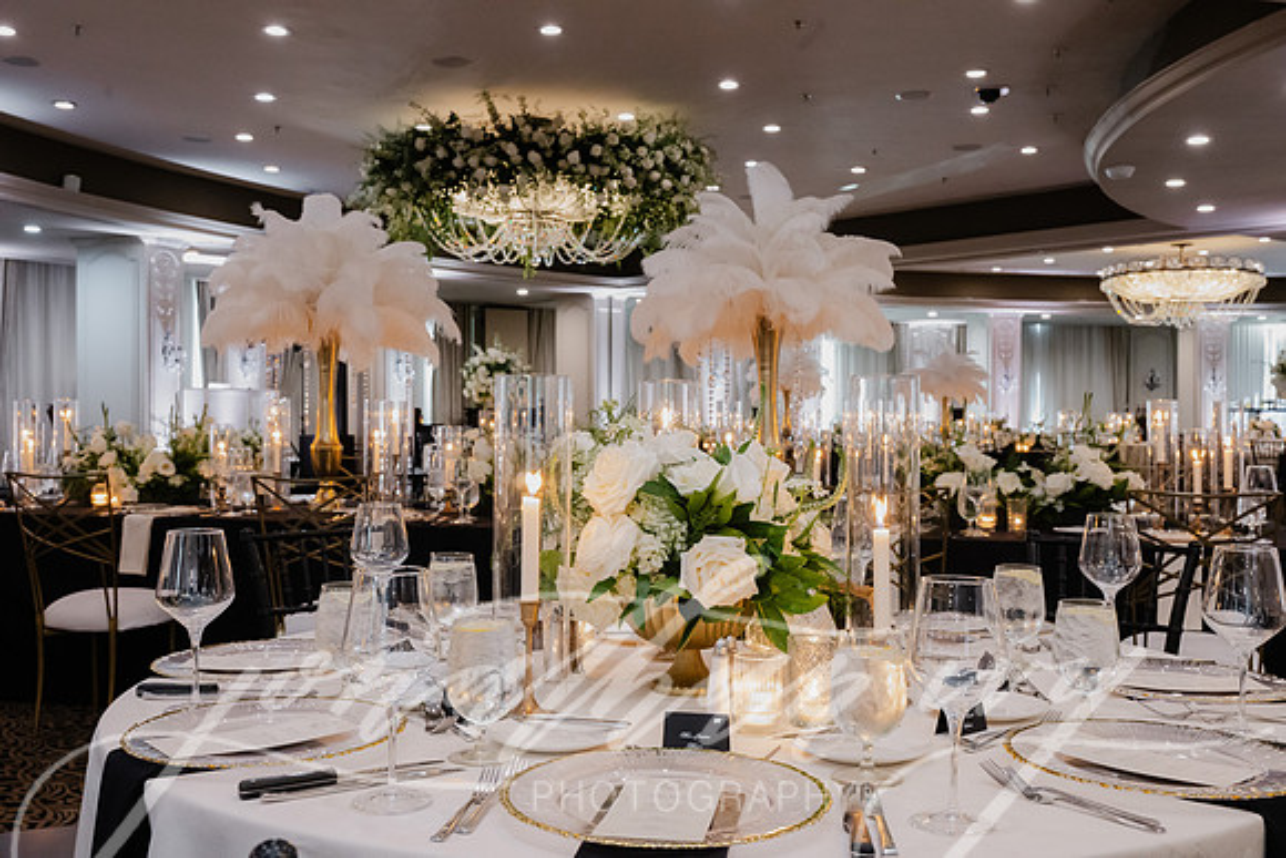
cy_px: 429
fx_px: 1358
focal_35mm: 38
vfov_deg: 35.1
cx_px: 643
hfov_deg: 50.7
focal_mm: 38
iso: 5000
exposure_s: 1/13
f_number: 9
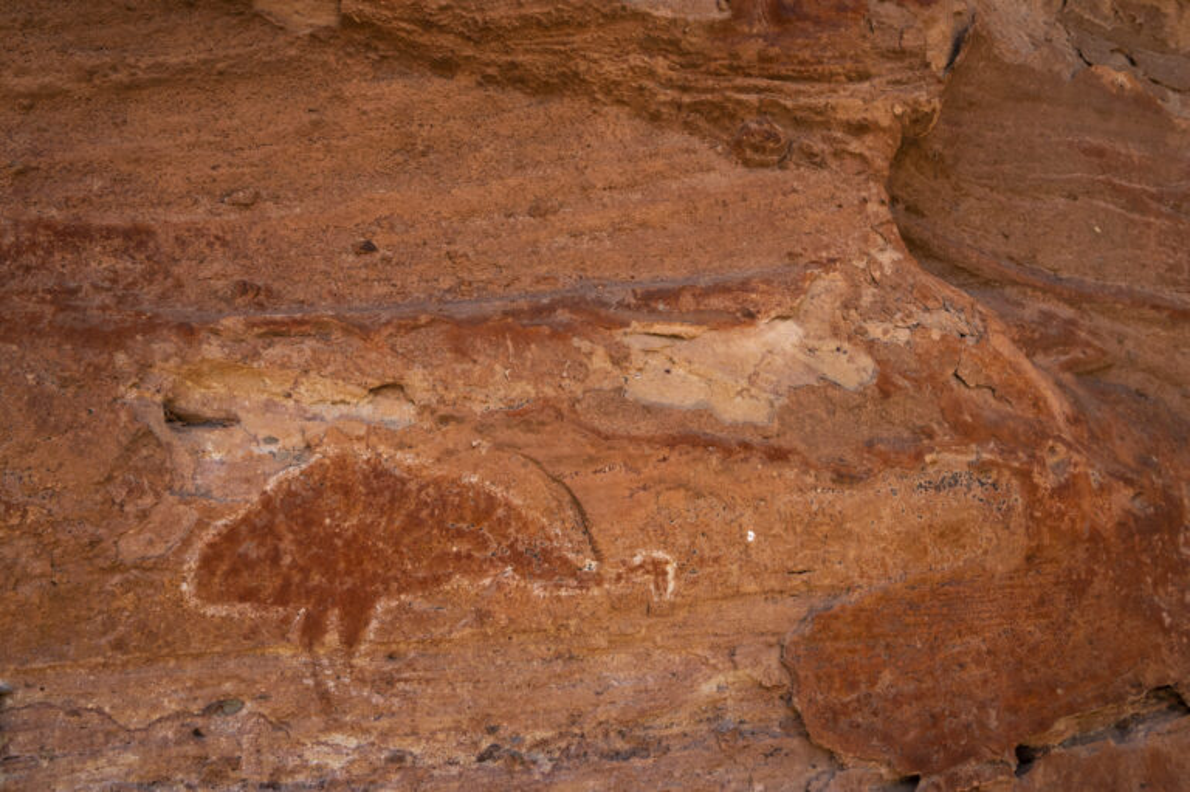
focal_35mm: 32
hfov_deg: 58.7
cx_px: 595
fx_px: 1057
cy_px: 396
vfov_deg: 41.1
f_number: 8
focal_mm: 32
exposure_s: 1/2000
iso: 1600
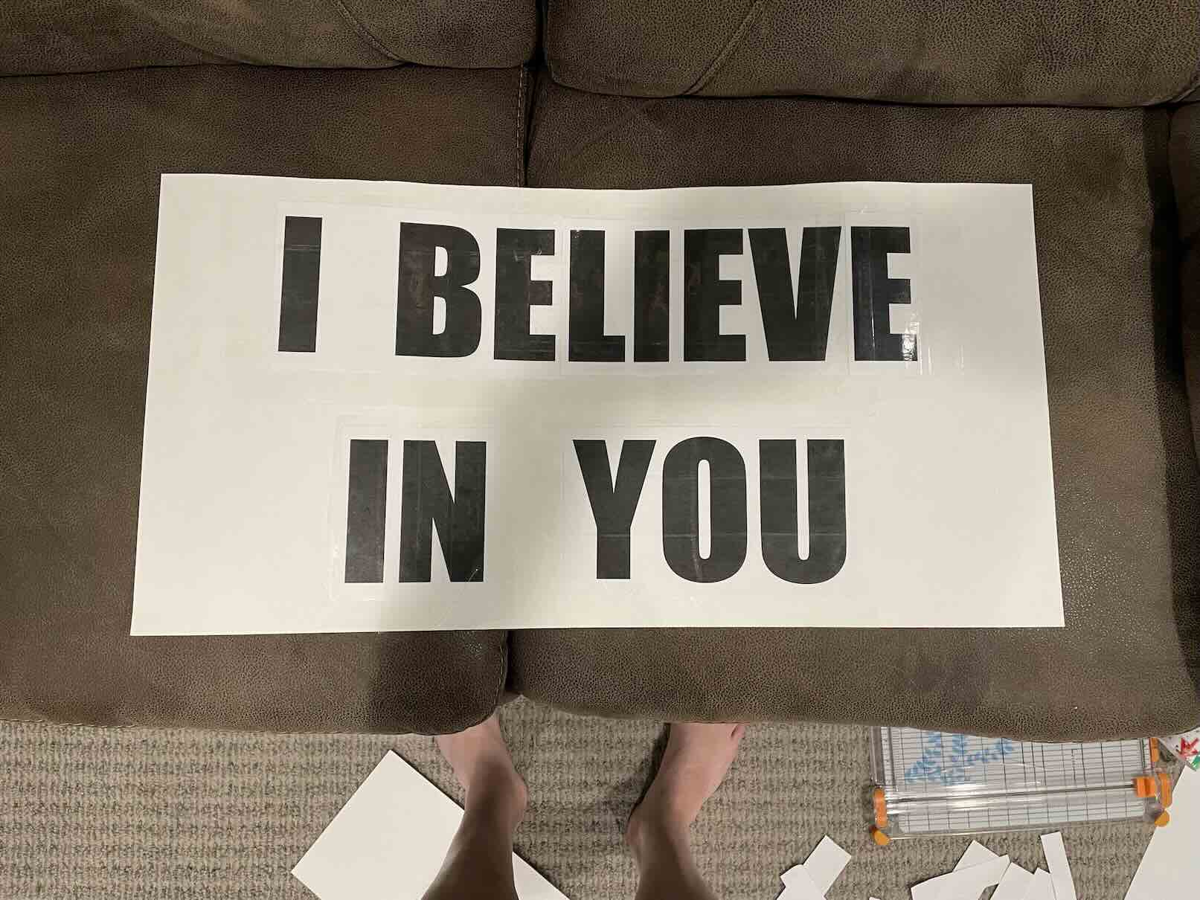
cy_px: 450
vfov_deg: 53.1
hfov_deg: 67.3
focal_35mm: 26
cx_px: 600
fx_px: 901
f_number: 1.6
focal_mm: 4.2
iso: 125
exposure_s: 1/60
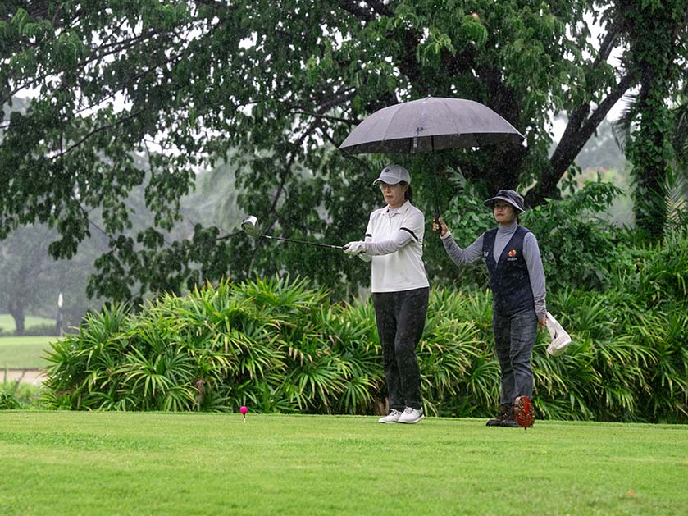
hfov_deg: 12.8
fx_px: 3060
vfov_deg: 9.6
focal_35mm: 154
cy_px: 258
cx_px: 308
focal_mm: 140
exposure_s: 1/640
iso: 1600
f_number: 5.6
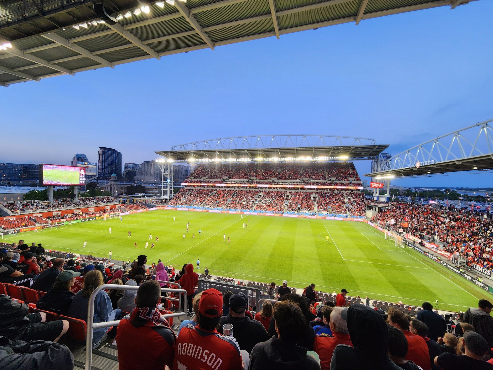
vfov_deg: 89.9
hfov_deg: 106.2
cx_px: 246
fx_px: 185
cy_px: 185
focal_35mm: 13
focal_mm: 2.2
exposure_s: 1/60
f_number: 2.2
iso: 80
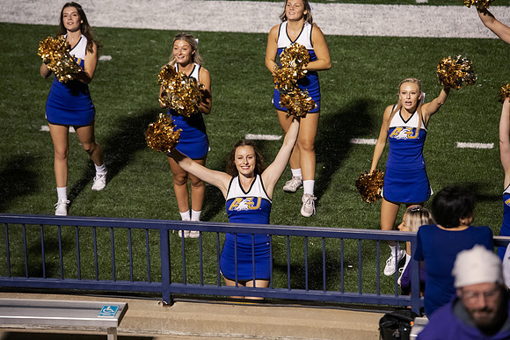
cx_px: 255
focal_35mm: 175
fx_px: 2480
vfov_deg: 7.9
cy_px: 170
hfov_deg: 11.7
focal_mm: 175
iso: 4000
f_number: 4
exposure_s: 1/500
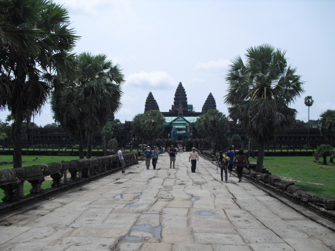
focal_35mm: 36
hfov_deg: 51.4
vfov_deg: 39.7
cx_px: 168
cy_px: 126
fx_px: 348
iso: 64
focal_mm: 6.3
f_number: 7.8
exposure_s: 1/250
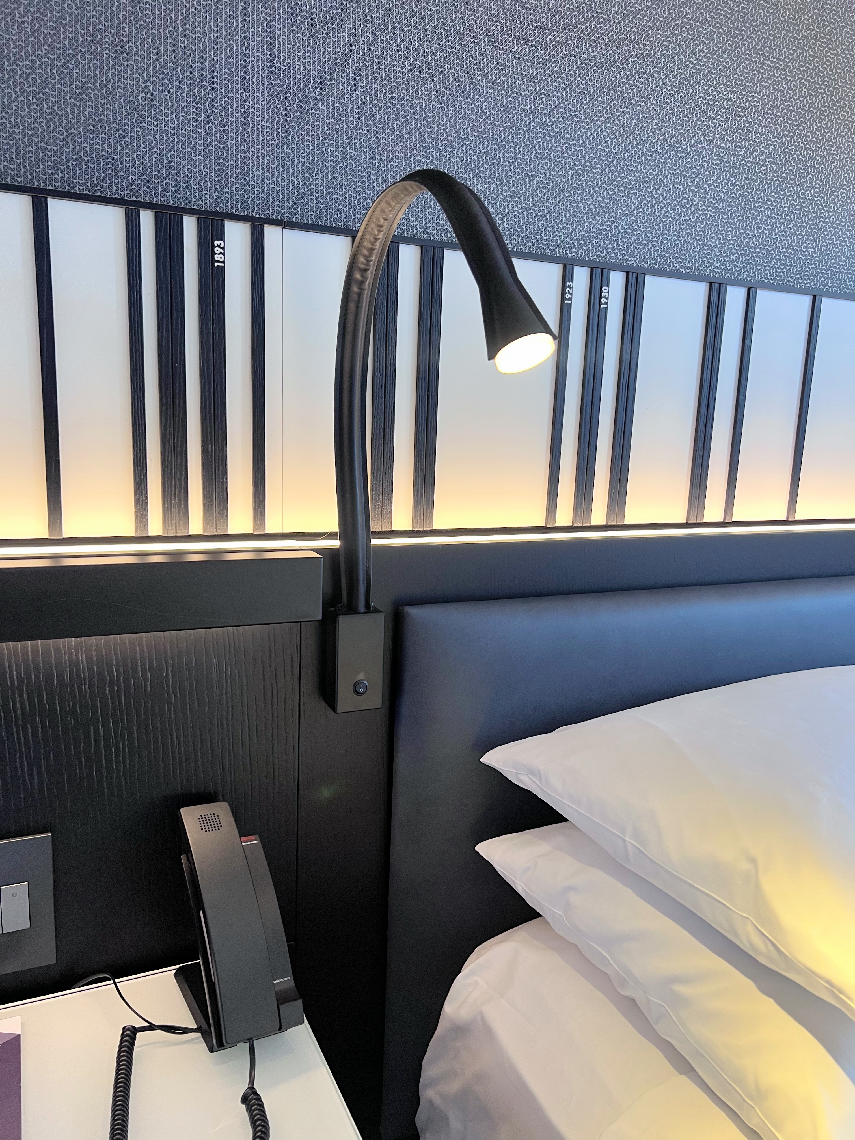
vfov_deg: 67.3
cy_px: 570
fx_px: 856
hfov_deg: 53.1
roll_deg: -1.8
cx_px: 428
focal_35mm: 26
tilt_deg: -10.1
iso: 100
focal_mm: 5.7
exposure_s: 1/60
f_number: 1.5
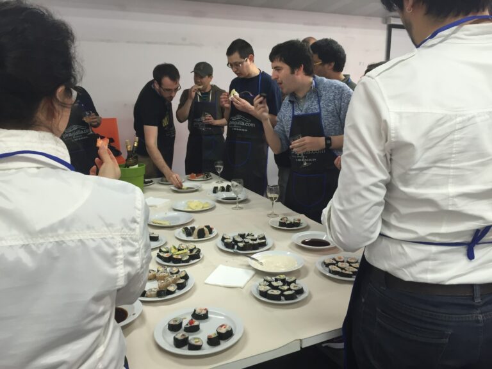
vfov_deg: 48.2
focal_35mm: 29
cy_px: 184
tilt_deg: -13.0
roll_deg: +0.3
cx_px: 246
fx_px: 412
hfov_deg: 61.7
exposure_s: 1/33
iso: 100
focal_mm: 4.15
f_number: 2.2
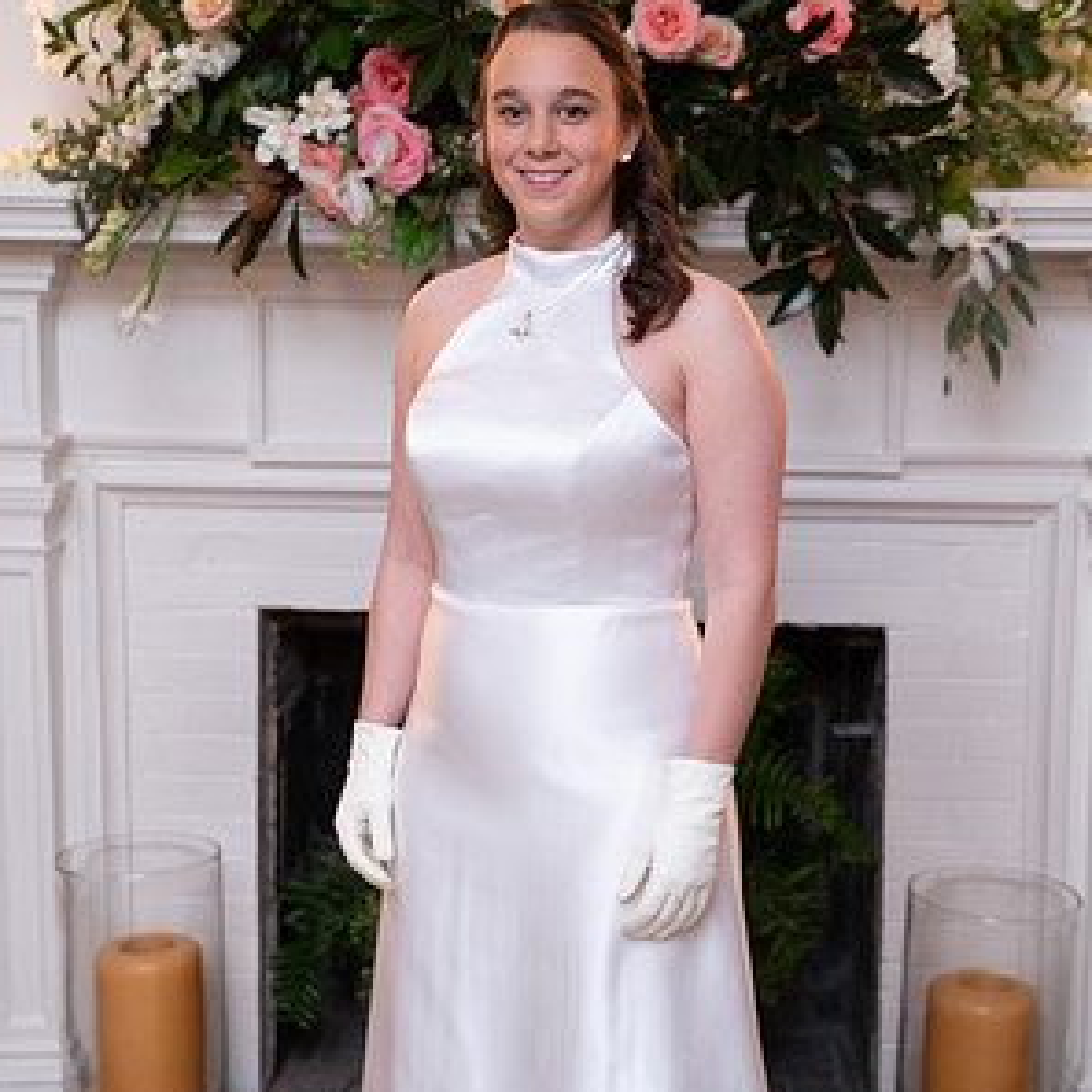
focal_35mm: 66
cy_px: 590
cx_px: 550
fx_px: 2356
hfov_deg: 26.1
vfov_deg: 26.1
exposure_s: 1/80
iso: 800
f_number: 4.5
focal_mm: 51
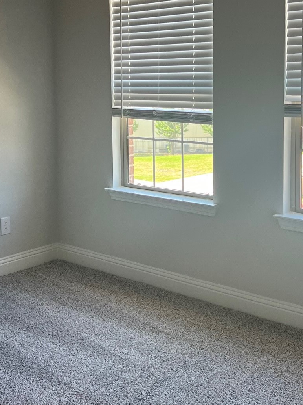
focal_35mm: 51
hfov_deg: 28.6
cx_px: 162
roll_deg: +0.0
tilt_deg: -5.0
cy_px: 126
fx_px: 595
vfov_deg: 37.0
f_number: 1.5
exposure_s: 1/120
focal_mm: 5.7
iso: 80
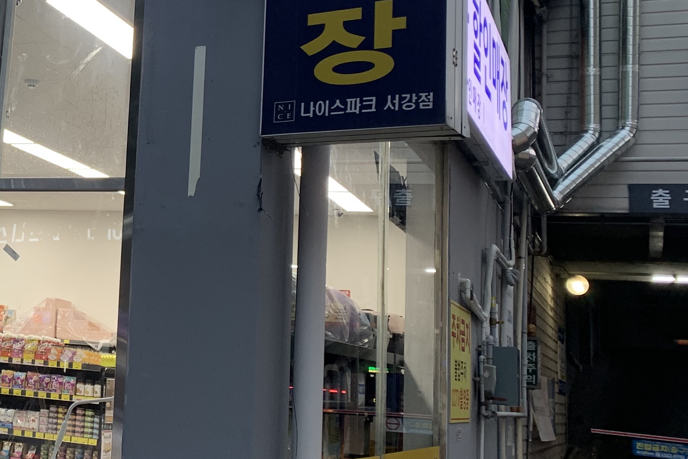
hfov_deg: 29.5
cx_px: -53
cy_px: 144
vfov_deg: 21.8
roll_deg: -4.5
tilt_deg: +9.9
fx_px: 1185
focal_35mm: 62
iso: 50
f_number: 1.8
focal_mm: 4.25
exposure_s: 1/60
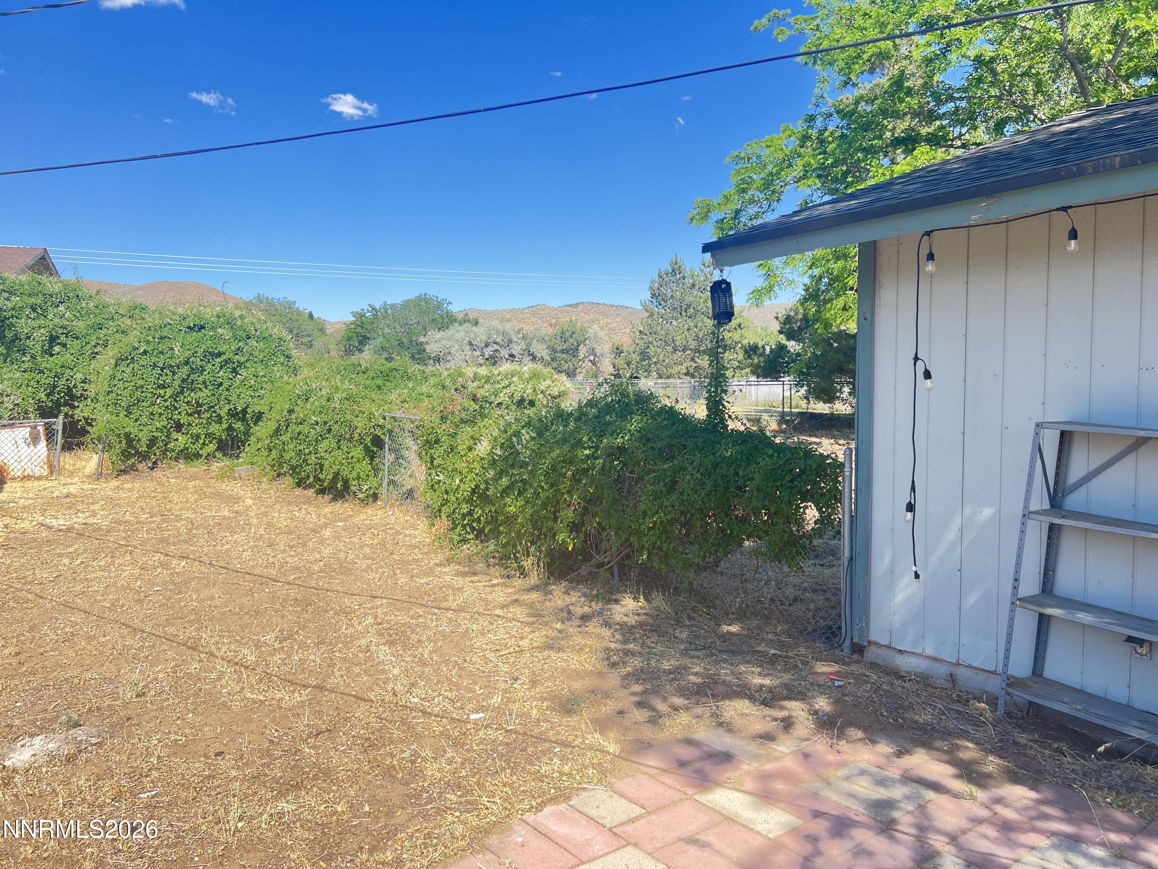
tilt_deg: -3.4
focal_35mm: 26
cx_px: 579
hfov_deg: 67.3
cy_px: 434
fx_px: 870
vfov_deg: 53.1
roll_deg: +0.2
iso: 50
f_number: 1.5
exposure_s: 1/700
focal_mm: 5.7
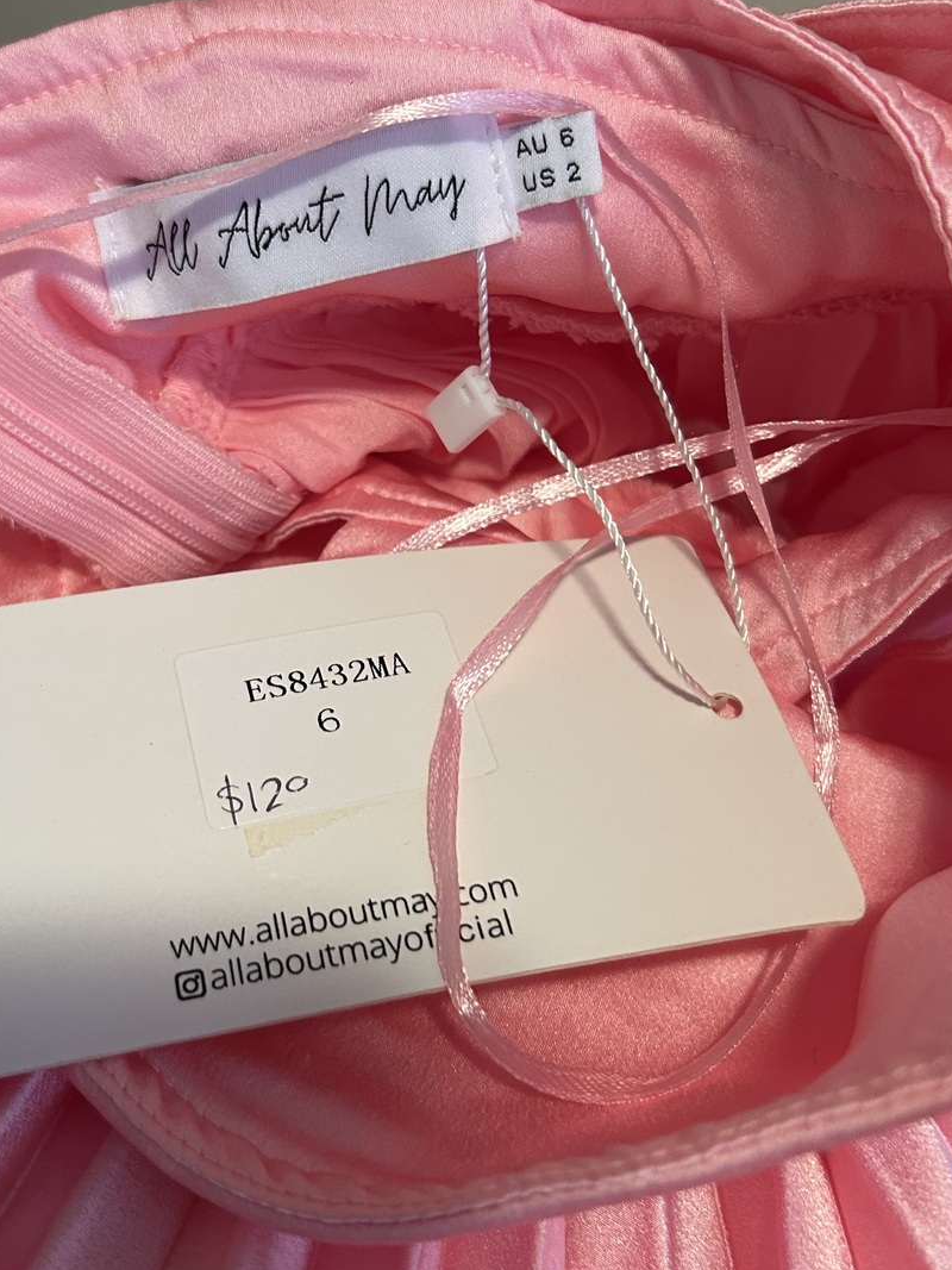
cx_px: 307
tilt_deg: -33.1
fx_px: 1430
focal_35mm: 39
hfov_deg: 36.4
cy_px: 540
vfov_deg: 47.7
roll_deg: -1.4
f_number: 1.5
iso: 200
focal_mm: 5.7
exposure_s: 1/50
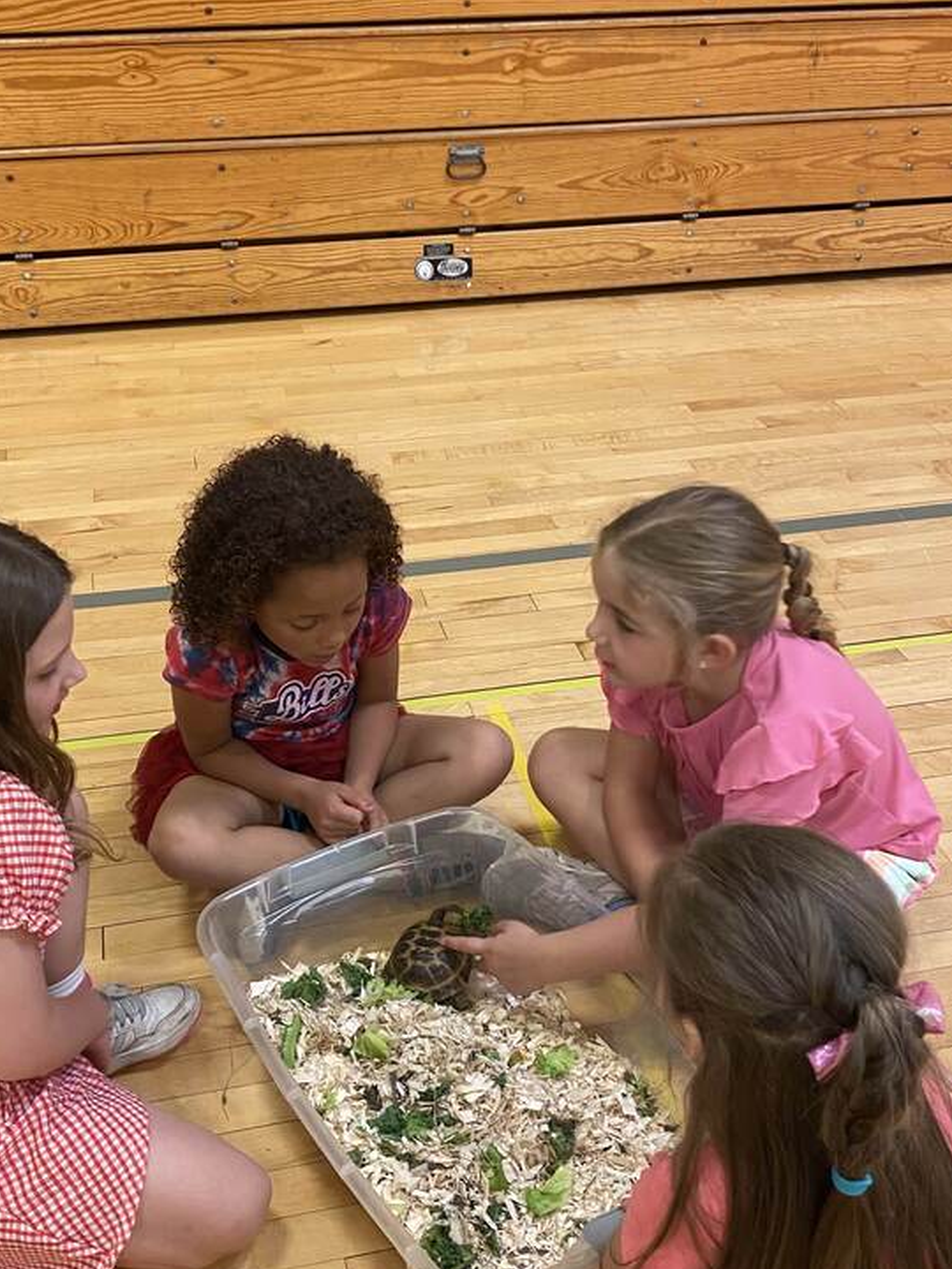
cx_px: 443
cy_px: 728
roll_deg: +0.5
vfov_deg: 50.0
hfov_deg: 38.6
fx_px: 1357
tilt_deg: -35.3
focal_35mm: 37
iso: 200
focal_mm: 4.25
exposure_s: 1/60
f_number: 1.8
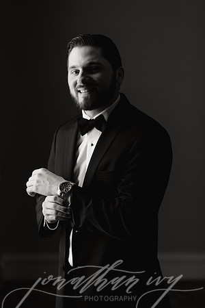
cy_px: 154
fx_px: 726
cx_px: 102
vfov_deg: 23.9
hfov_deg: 16.1
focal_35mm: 85
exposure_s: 1/160
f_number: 2.2
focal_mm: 85
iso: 800
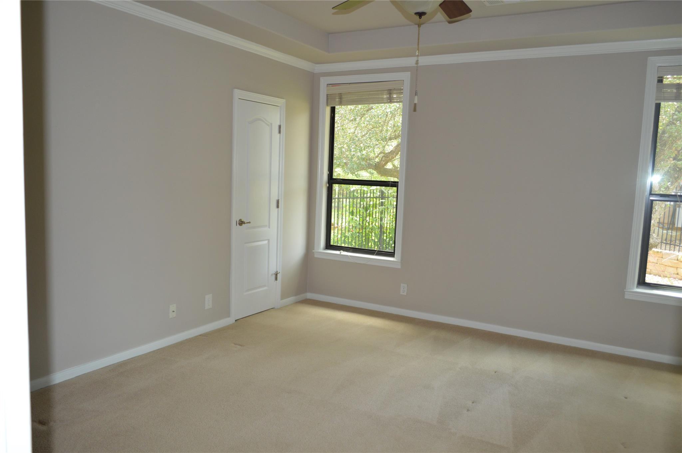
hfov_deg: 67.4
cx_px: 341
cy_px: 226
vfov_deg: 47.8
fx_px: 511
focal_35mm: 27
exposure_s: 1/60
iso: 400
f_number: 4
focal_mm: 18
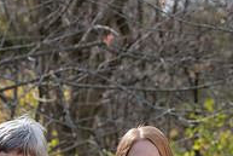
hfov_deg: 7.4
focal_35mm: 277
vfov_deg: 4.9
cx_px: 23
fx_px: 1794
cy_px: 227
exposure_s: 1/800
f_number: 5.6
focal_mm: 92
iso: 400
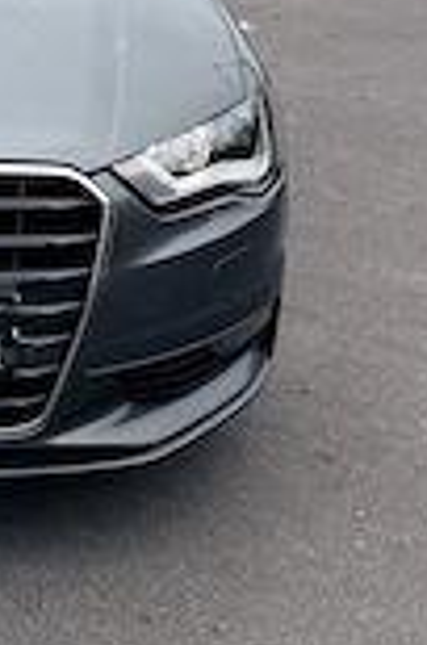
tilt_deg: -15.1
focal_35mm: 65
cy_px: 101
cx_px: -163
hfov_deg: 18.9
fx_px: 1162
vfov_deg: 30.0
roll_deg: -1.4
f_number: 1.78
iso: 80
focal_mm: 6.76
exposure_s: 1/132
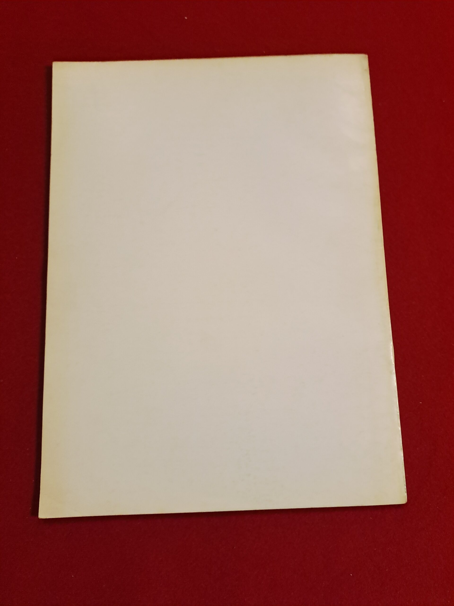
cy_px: 303
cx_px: 227
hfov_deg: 54.9
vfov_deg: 69.4
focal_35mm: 25
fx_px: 437
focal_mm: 4.65
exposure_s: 1/50
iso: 200
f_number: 1.8
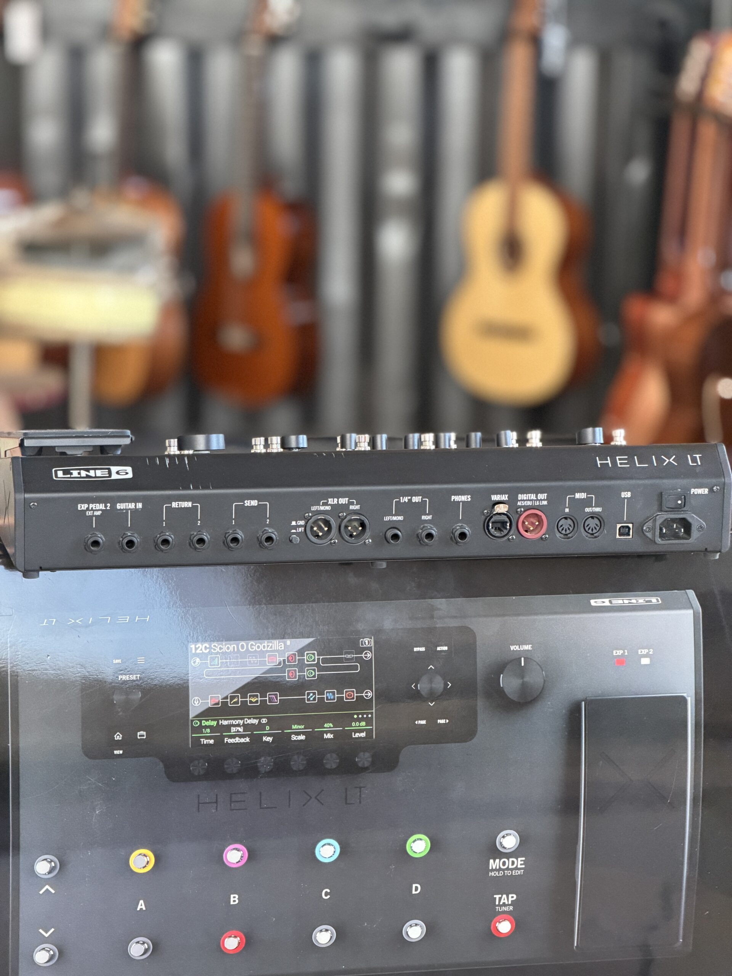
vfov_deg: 19.6
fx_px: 2820
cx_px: 366
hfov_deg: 14.8
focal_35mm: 100
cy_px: 488
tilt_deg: -10.9
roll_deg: -0.9
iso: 640
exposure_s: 1/70
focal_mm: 16.89
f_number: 2.8
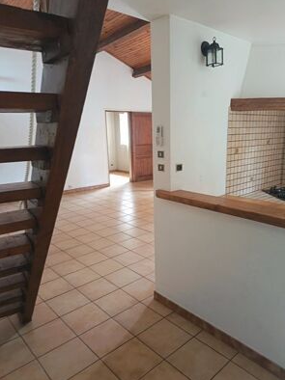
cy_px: 188
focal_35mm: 26
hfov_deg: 53.0
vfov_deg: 67.3
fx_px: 286
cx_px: 154
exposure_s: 1/33.3
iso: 3204
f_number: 1.75
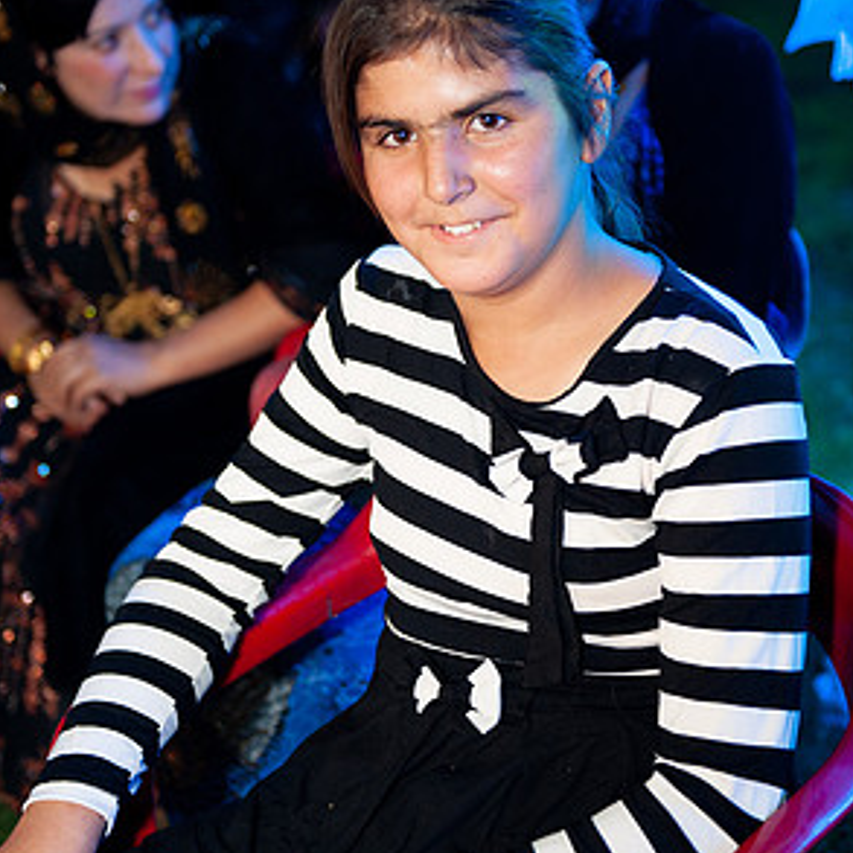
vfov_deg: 23.7
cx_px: 424
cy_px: 387
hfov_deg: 23.7
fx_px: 2035
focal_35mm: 73
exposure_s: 1/30
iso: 1600
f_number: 2.8
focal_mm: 56
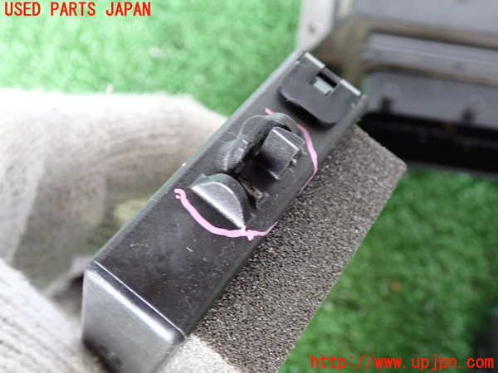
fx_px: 547
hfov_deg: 49.0
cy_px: 186
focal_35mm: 38
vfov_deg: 37.7
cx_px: 249
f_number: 2.7
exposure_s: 1/40
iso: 640
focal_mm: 6.83
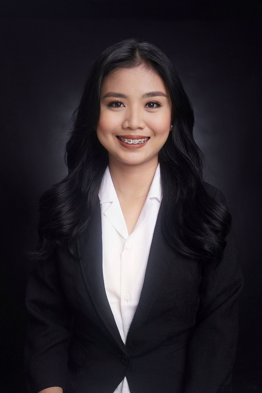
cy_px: 196
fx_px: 458
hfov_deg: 31.9
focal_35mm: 42
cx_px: 131
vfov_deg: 46.4
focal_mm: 28
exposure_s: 1/80
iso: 200
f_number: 4.5
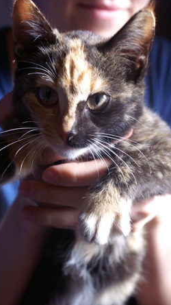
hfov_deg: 16.8
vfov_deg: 29.5
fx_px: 577
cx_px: 71
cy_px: 151
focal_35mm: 72
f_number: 5.6
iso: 800
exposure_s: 1/60
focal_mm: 45
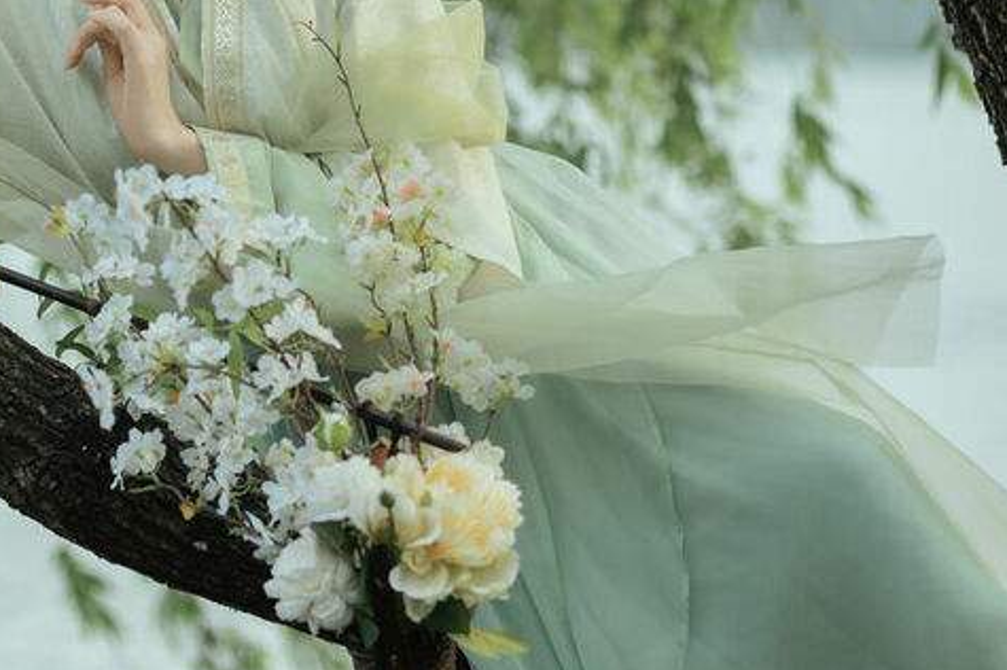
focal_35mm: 188
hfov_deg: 10.9
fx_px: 5255
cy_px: 216
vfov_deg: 7.3
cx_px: 140
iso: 100
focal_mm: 85
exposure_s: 1/1250
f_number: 2
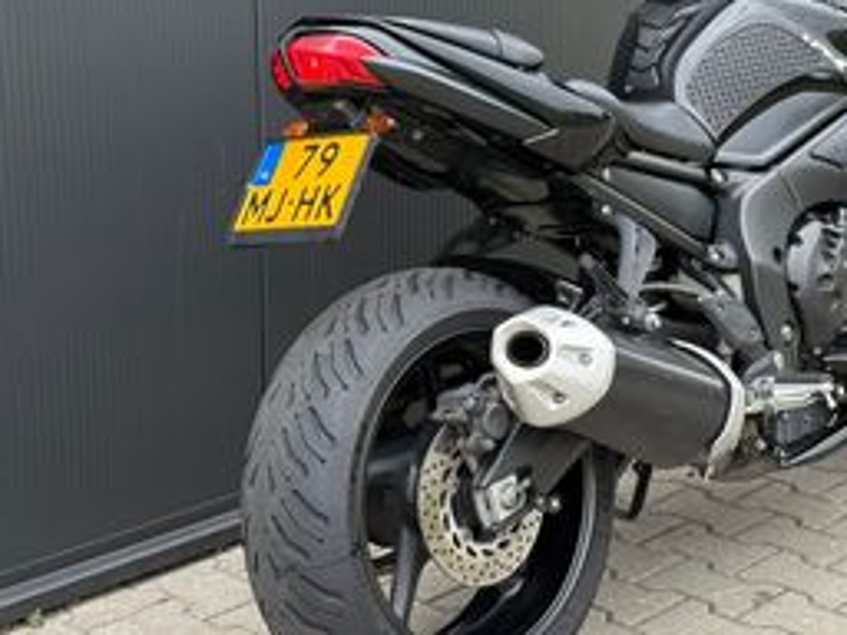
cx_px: 645
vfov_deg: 19.6
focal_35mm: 75
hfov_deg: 25.6
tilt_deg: -13.2
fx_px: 1835
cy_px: 271
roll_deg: -1.6
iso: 100
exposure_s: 1/242
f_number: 1.78
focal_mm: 6.76
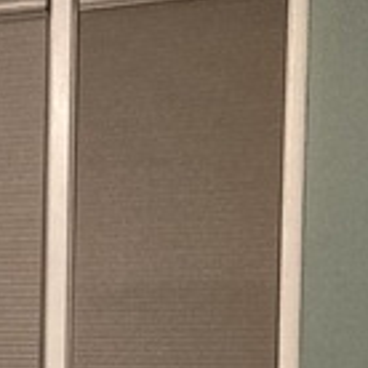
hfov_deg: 11.8
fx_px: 1443
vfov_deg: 14.2
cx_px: -511
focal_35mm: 120
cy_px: 421
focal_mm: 3.99
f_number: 1.8
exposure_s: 1/40
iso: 250
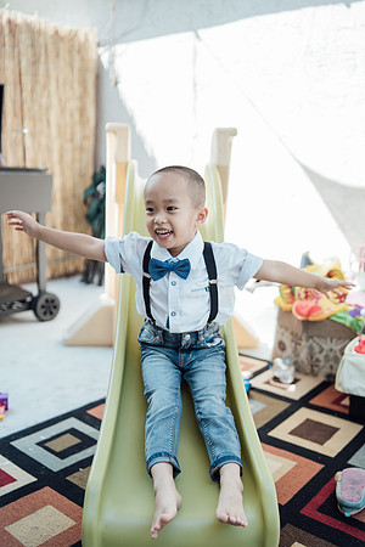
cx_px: 182
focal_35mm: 35
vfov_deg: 54.4
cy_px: 274
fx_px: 532
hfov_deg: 37.9
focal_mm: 35
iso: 320
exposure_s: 1/1000
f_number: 2
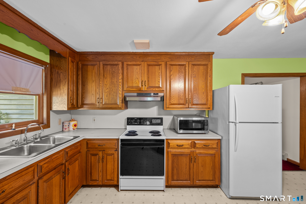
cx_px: 153
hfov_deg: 102.3
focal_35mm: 14
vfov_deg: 79.2
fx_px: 123
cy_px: 102
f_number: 9
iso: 320
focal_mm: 14.5
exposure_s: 1.6
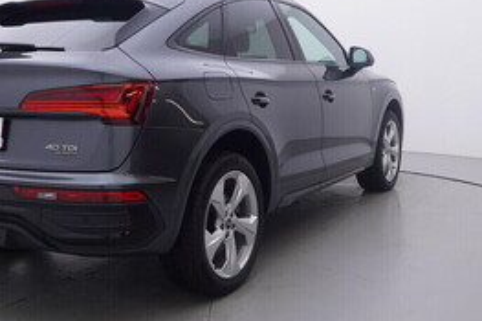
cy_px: 133
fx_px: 629
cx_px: 225
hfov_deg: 41.9
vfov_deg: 28.5
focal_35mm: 47
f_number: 5
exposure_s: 1/80
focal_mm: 15
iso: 200
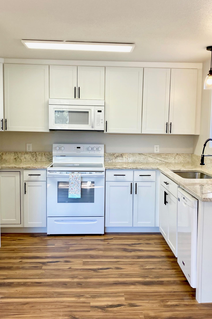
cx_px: 117
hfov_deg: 35.9
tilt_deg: -5.6
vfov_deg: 51.9
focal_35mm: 37
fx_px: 327
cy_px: 160
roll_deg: -0.7
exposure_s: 1/120
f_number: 1.8
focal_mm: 4.25
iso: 64
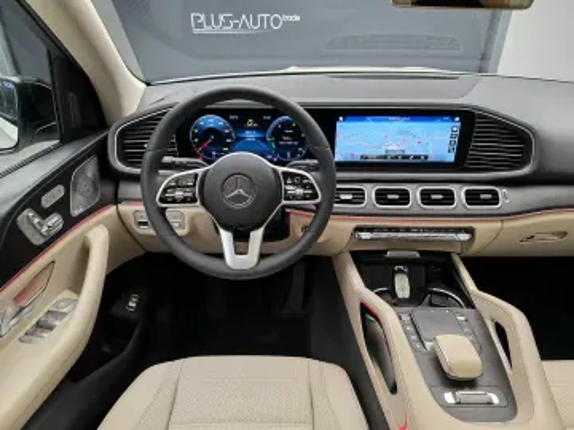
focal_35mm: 23
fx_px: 381
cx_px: 287
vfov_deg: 58.9
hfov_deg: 73.9
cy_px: 215
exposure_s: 1/52.6
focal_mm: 6.3
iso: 100
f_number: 1.7
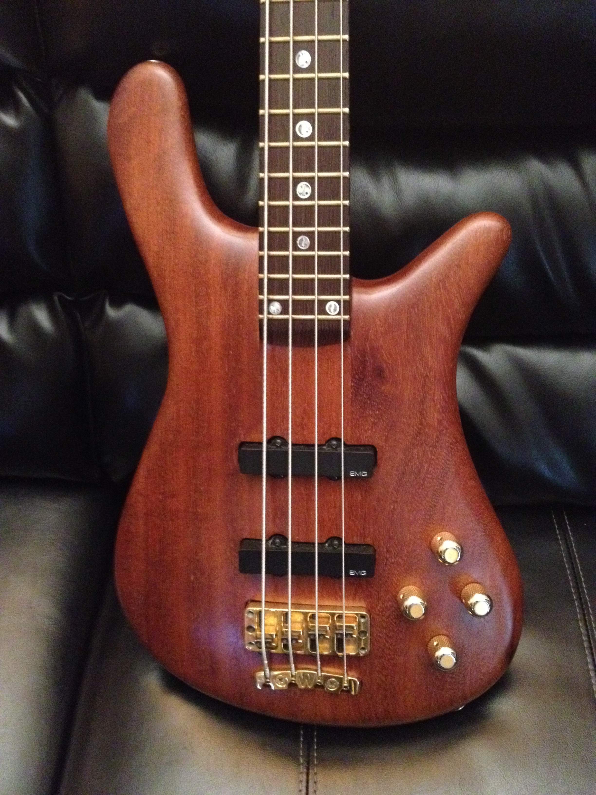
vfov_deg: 52.6
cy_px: 398
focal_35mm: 35
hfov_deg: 40.7
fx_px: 803
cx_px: 298
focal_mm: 4.28
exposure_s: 1/15
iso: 800
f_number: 2.4
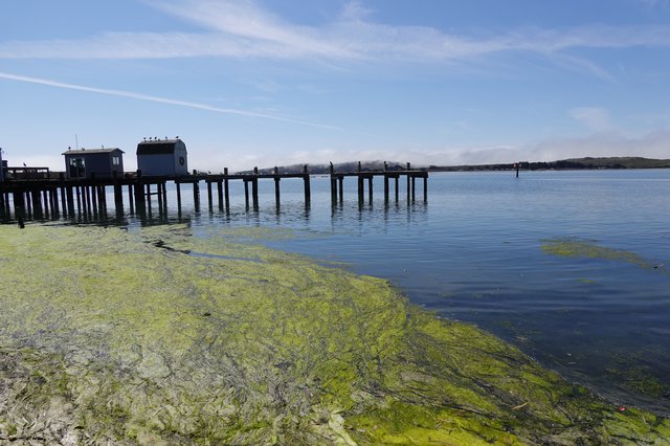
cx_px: 335
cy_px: 223
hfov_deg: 73.8
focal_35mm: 24
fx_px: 446
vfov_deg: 53.1
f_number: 5.6
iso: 100
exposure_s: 1/800
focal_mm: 9
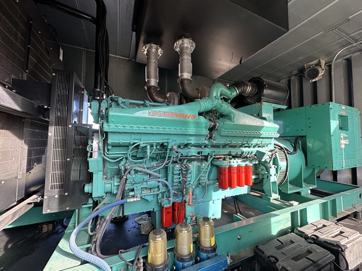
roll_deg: -1.2
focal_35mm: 14
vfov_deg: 85.7
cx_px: 181
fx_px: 146
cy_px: 136
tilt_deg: +4.4
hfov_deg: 102.1
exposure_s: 1/99
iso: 50
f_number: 2.2
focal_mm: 2.22
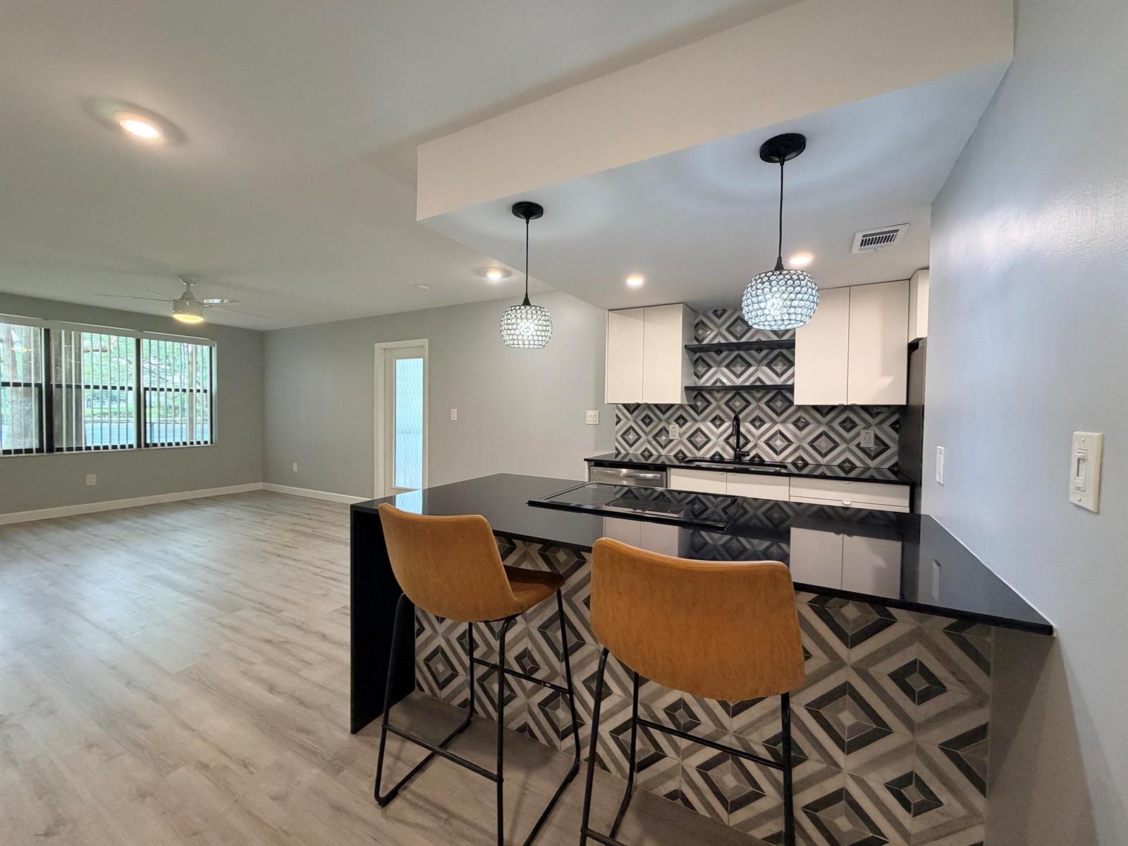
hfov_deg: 102.1
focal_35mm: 14
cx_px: 564
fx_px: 456
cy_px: 423
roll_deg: -0.8
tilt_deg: -1.5
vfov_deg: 85.7
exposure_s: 1/60
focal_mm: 2.22
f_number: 2.2
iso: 200
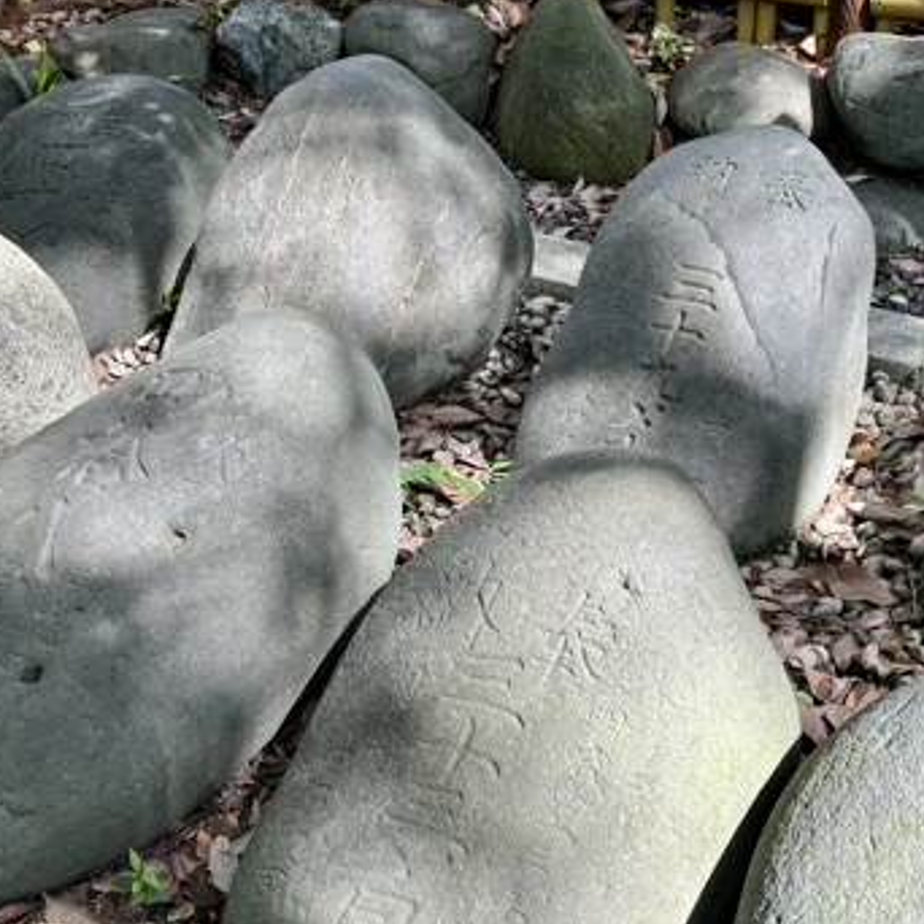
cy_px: 607
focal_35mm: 47
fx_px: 1419
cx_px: 494
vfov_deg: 35.7
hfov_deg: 36.0
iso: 32
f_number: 1.6
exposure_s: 1/121
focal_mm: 5.96
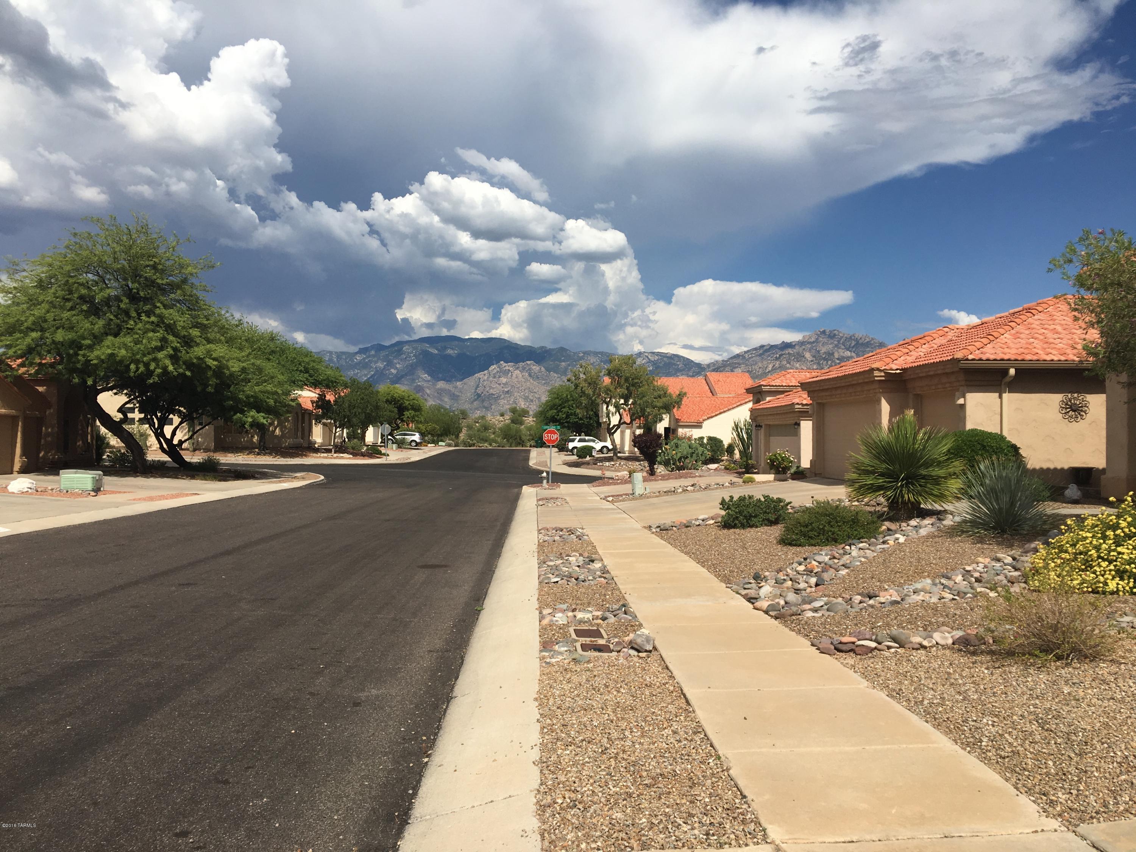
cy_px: 426
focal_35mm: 29
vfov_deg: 48.2
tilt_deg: +1.6
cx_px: 568
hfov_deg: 61.7
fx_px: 952
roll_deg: -0.2
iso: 25
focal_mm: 4.15
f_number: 2.2
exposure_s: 1/3497
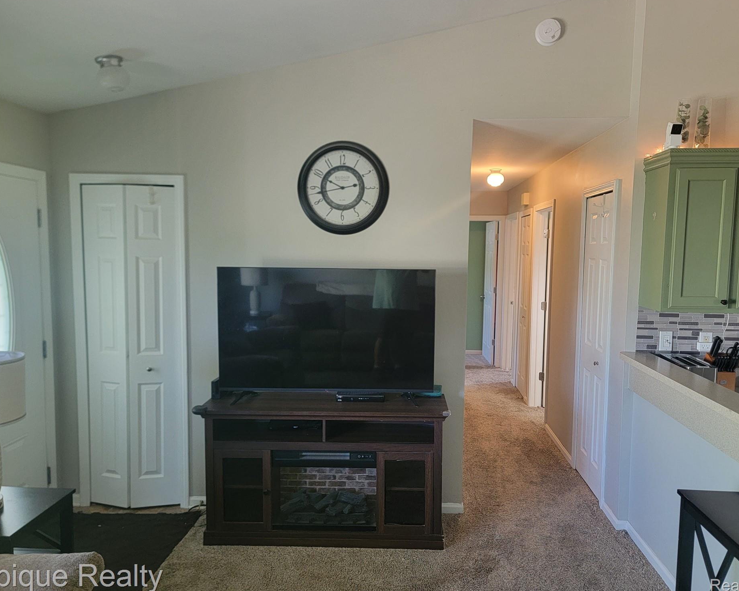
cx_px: 379
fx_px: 569
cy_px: 289
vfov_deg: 54.9
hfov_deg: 66.0
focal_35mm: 26
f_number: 1.8
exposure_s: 1/60
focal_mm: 6.7
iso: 200
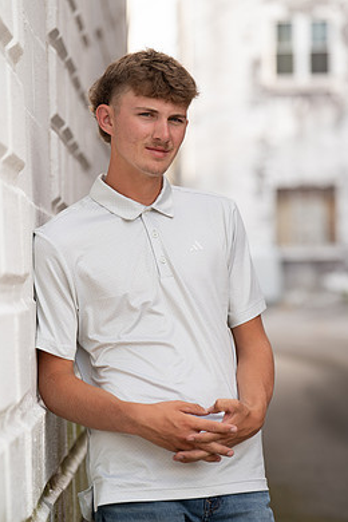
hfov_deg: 10.7
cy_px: 246
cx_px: 171
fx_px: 1856
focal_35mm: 128
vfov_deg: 16.0
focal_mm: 111
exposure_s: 1/320
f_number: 3.2
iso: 100
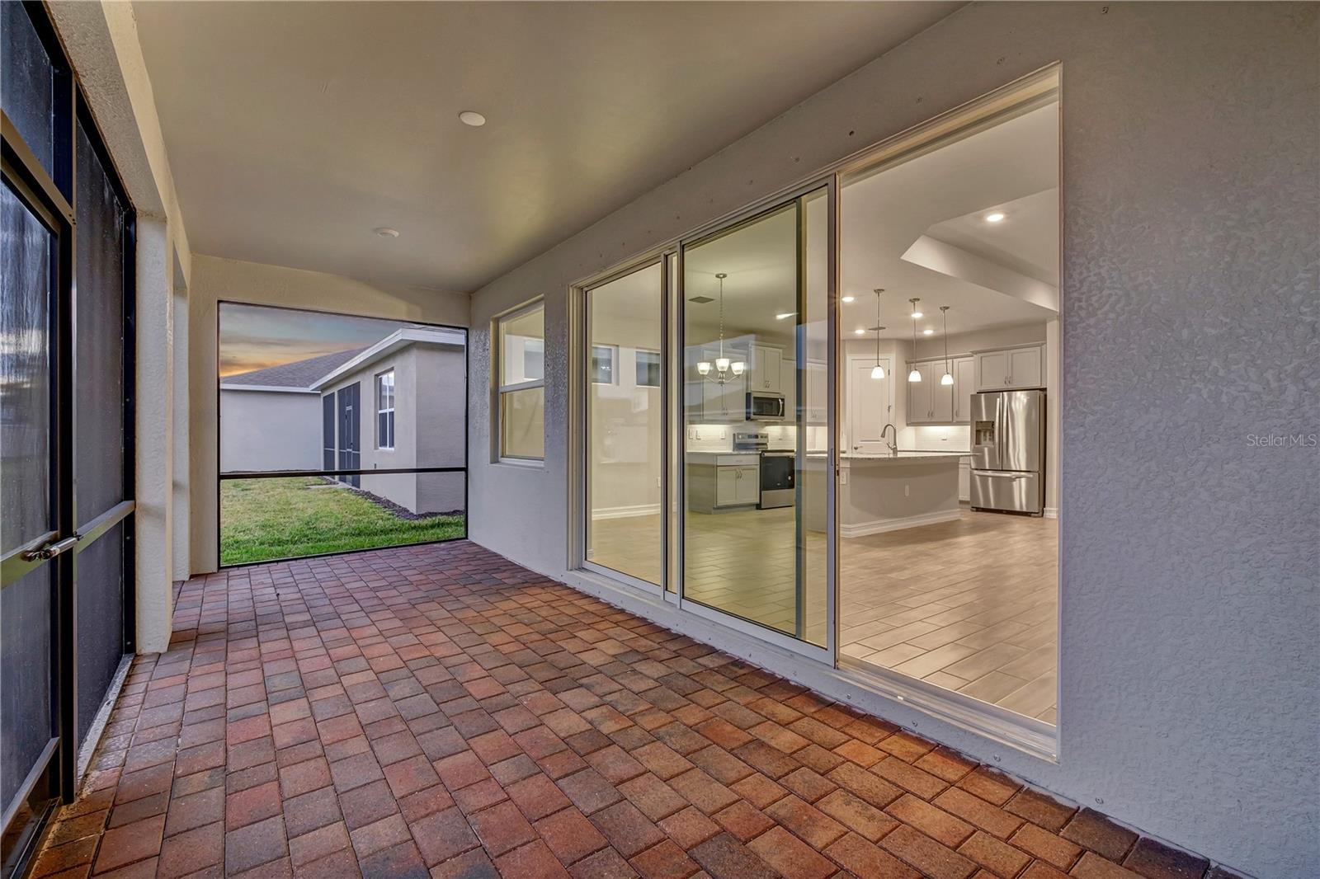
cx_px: 660
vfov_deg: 77.3
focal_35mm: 15
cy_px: 440
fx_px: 550
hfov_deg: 100.4
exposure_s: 1/1.67
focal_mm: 10
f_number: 8
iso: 160
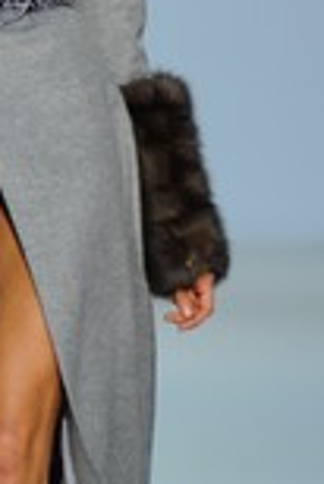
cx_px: -27
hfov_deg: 1.6
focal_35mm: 857
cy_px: 167
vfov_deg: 2.4
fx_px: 11543
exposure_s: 1/200
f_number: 4
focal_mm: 170
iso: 400
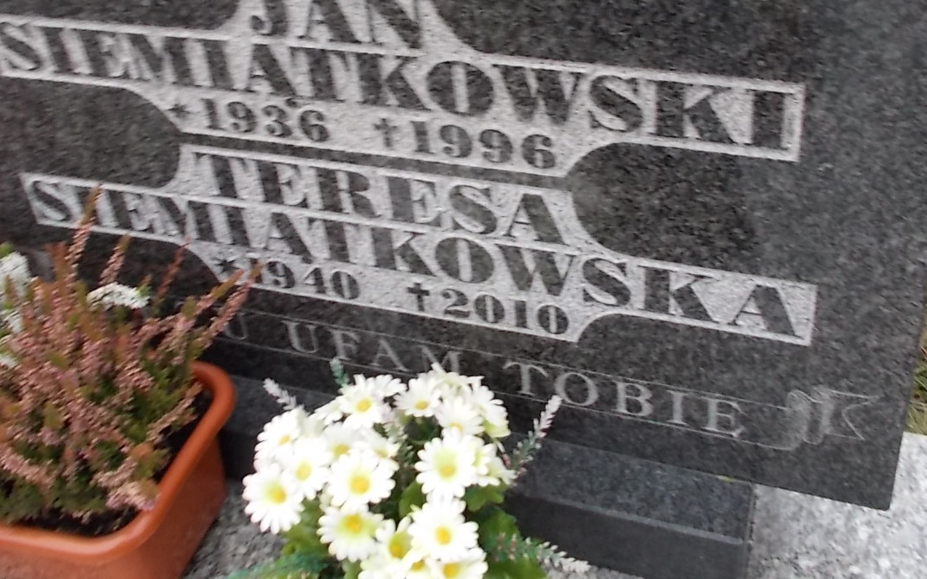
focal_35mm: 41
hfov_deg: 48.2
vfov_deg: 30.3
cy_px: 93
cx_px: 476
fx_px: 1036
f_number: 3.2
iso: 200
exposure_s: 1/25
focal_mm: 4.6
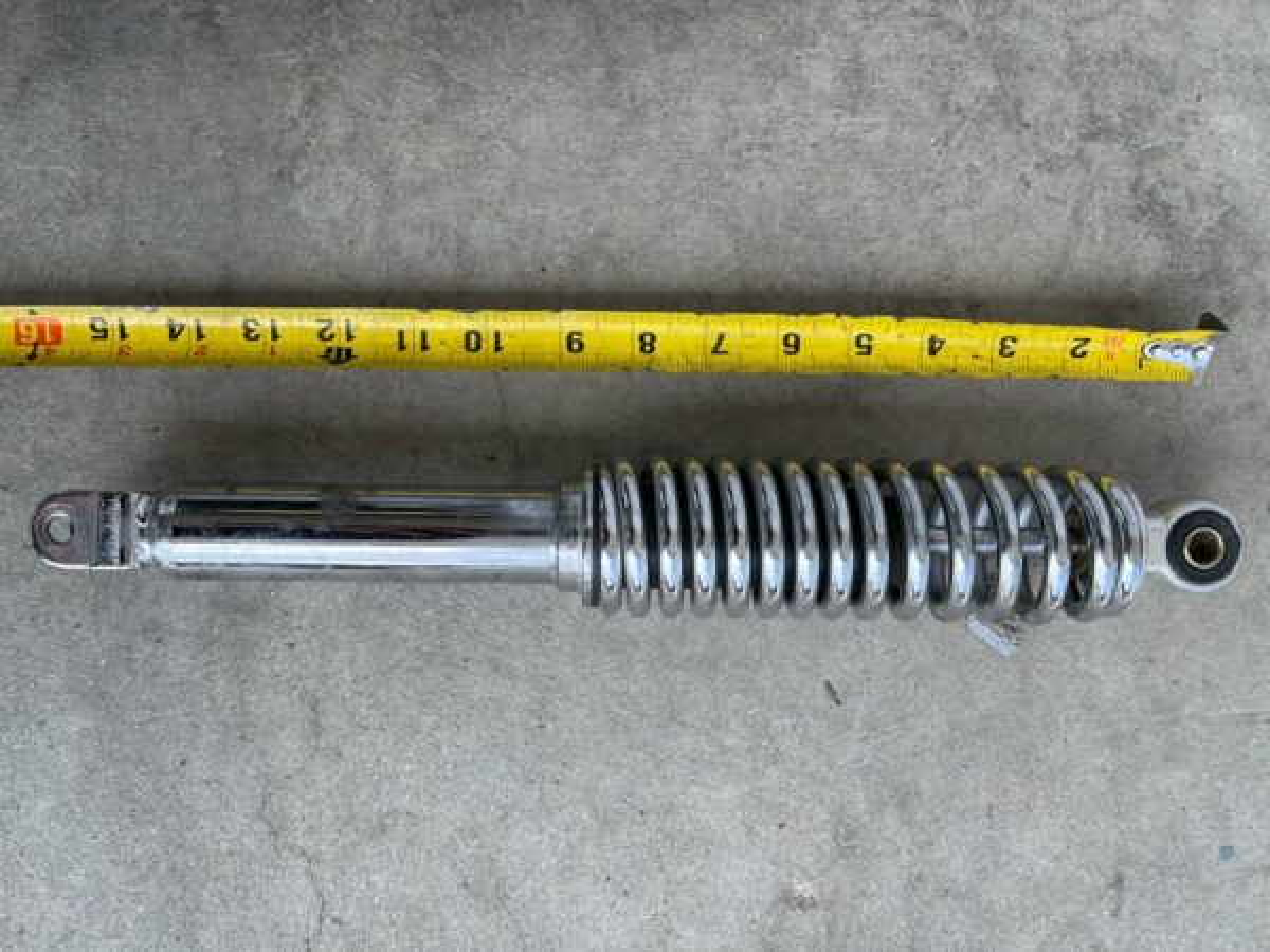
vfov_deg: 53.1
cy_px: 476
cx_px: 635
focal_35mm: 26
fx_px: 954
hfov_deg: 67.3
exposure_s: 1/755
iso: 32
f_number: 1.6
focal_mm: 5.1
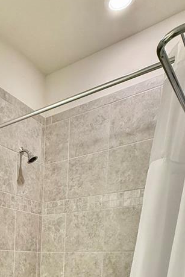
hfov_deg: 31.6
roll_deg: -1.2
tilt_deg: -4.6
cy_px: 286
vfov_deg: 42.6
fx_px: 293
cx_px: -11
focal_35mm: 38
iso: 200
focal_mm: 2.22
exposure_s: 1/120
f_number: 2.2
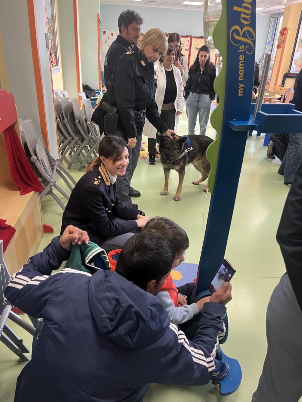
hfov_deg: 53.1
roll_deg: -2.9
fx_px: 302
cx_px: 151
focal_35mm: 26
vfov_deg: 67.3
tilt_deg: -27.1
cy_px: 201
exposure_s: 1/50
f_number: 1.6
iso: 160
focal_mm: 5.1
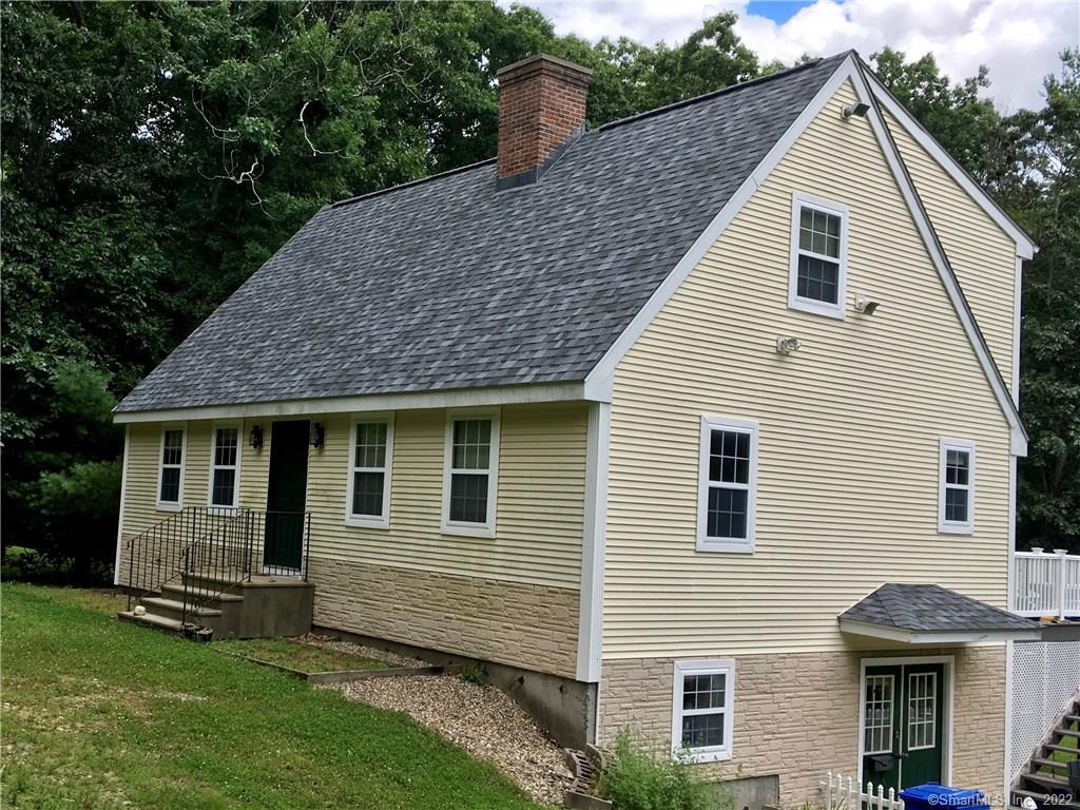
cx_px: 540
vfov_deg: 48.2
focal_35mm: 29
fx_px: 905
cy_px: 405
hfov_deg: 61.7
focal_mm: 4.15
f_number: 2.2
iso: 25
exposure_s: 1/1012
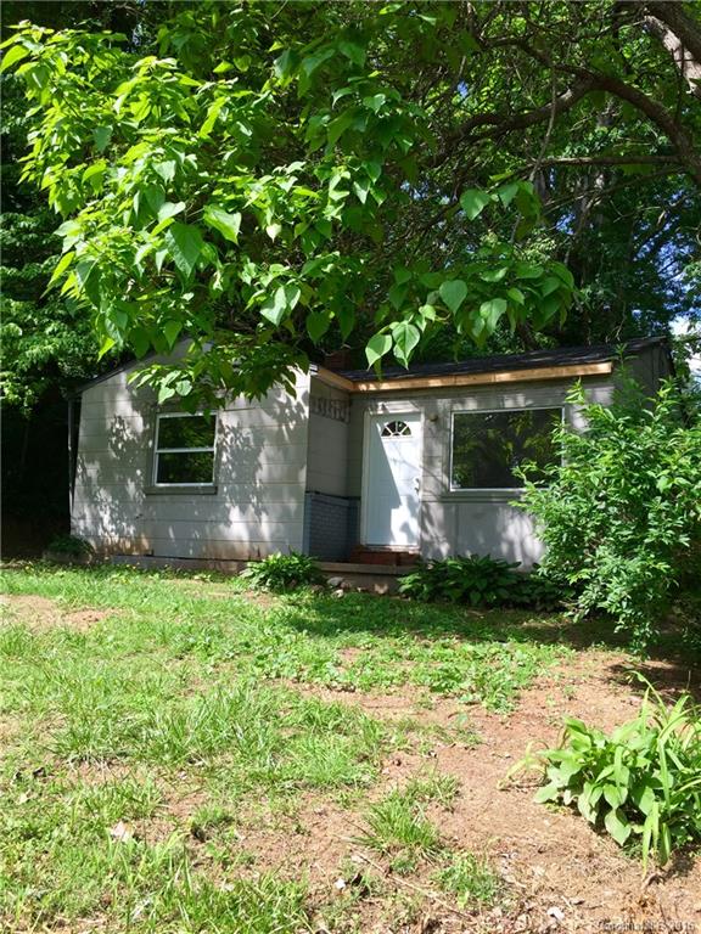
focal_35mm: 29
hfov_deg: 48.2
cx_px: 350
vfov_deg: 61.7
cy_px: 467
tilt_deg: +6.8
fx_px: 783
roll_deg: -2.4
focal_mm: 4.15
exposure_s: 1/628
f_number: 2.2
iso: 32
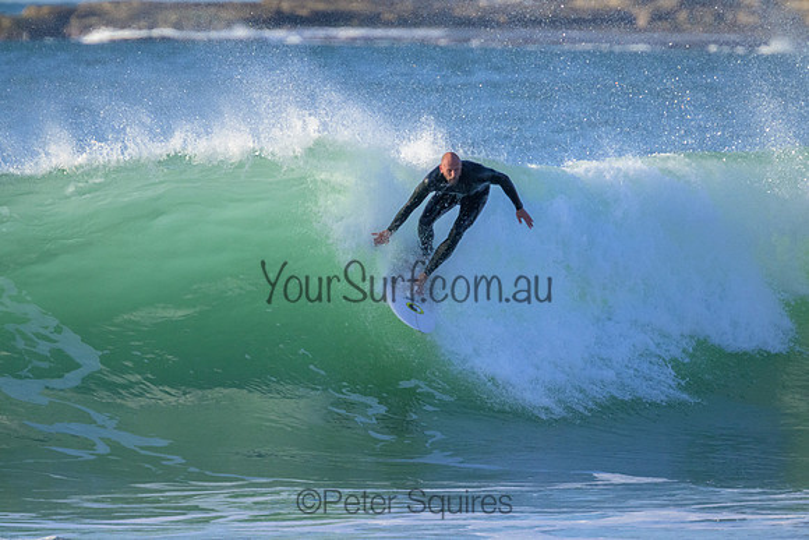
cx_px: 404
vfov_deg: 1.7
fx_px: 17981
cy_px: 270
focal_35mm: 800
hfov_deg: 2.6
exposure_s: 1/2000
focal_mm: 800
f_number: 11
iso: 4500
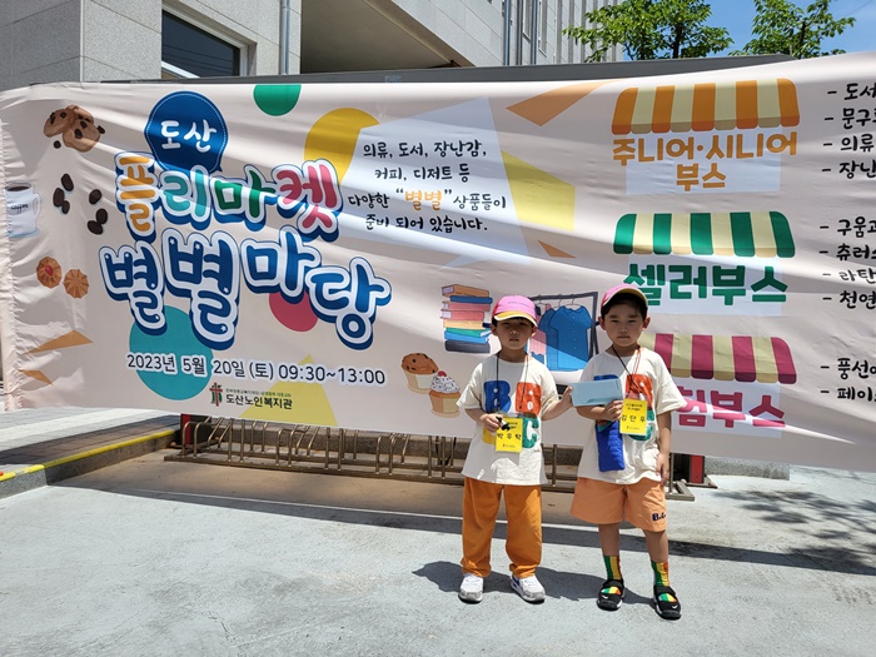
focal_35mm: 26
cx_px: 438
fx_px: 658
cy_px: 328
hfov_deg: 67.3
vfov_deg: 53.1
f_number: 1.8
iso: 50
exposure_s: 1/3788
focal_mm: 4.25
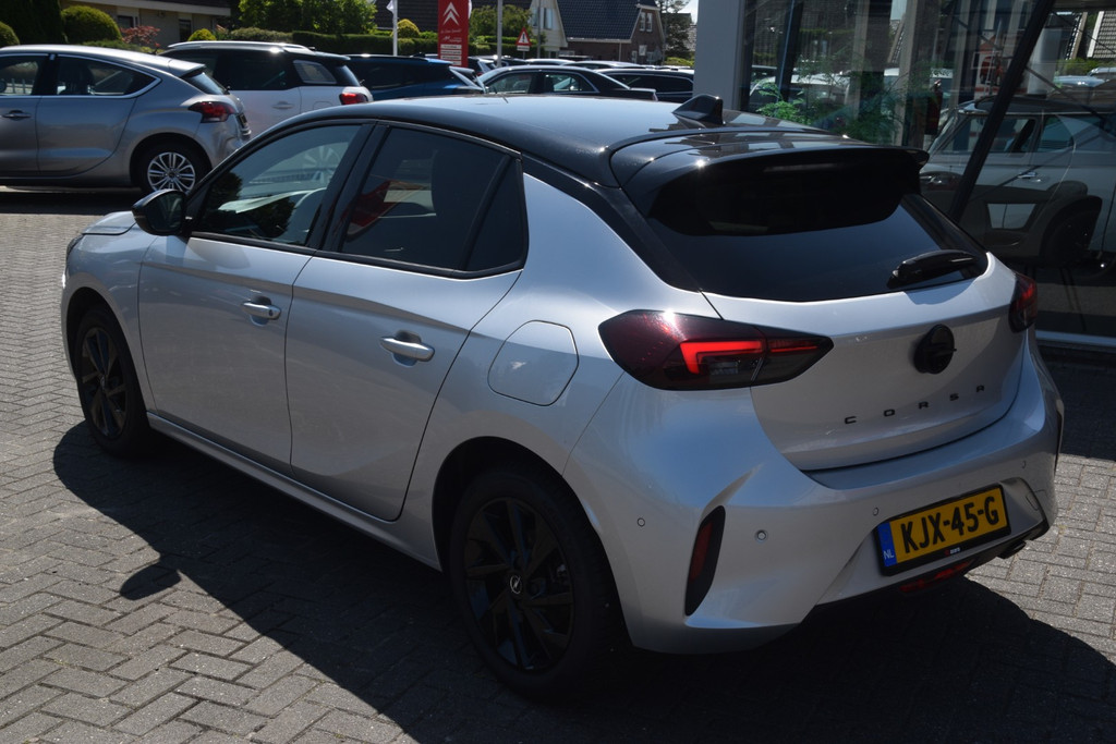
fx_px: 1395
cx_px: 558
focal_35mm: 45
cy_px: 372
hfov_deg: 43.6
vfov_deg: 29.9
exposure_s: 1/400
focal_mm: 30
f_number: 10
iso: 200
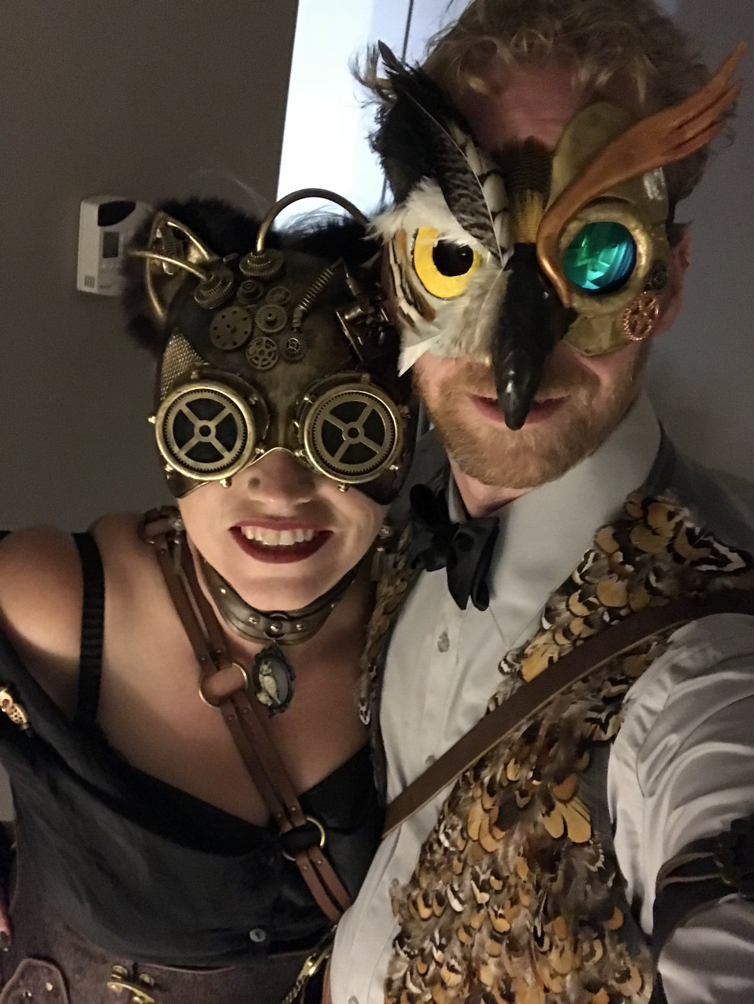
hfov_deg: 44.2
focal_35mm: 32
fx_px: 928
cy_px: 502
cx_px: 377
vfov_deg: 56.8
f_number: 2.2
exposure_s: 1/15
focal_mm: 2.9
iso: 800
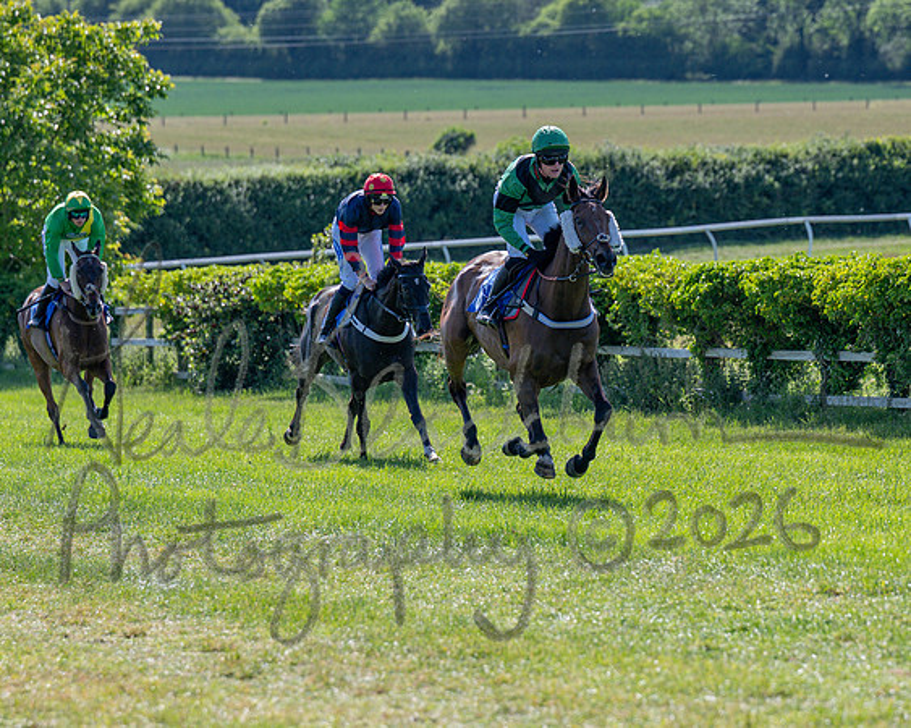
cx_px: 479
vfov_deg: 6.3
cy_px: 344
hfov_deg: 7.9
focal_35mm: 245
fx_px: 6600
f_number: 3.5
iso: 400
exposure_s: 1/1600
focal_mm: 120
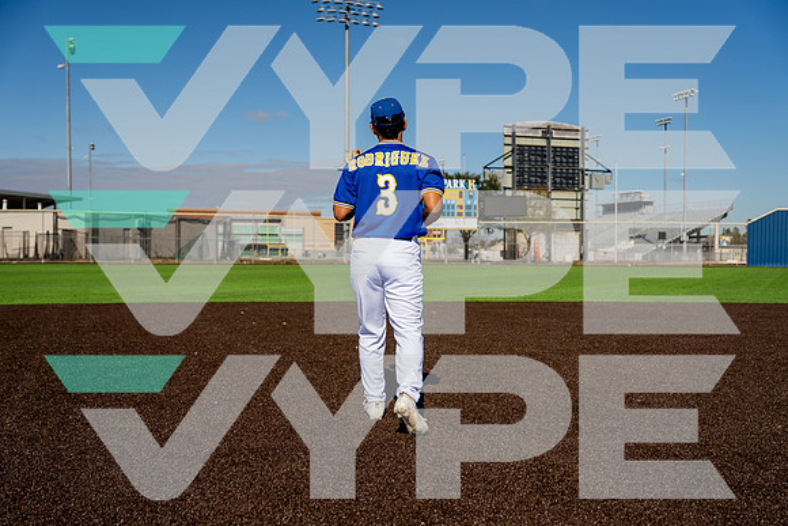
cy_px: 263
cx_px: 394
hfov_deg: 49.5
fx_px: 854
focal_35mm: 39
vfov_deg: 34.2
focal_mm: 39
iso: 100
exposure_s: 1/2500
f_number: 4
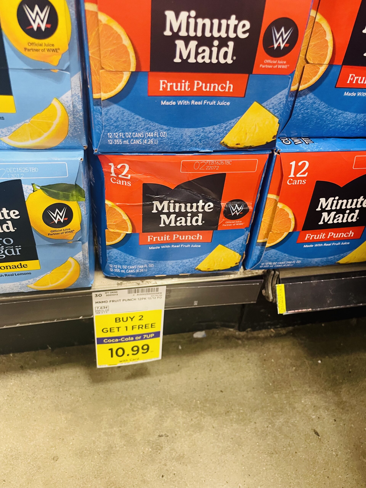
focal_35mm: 26
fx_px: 367
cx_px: 183
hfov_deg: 53.1
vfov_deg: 67.3
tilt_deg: -39.9
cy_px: 244
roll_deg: -5.5
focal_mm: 4.2
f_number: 1.6
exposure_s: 1/60
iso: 320
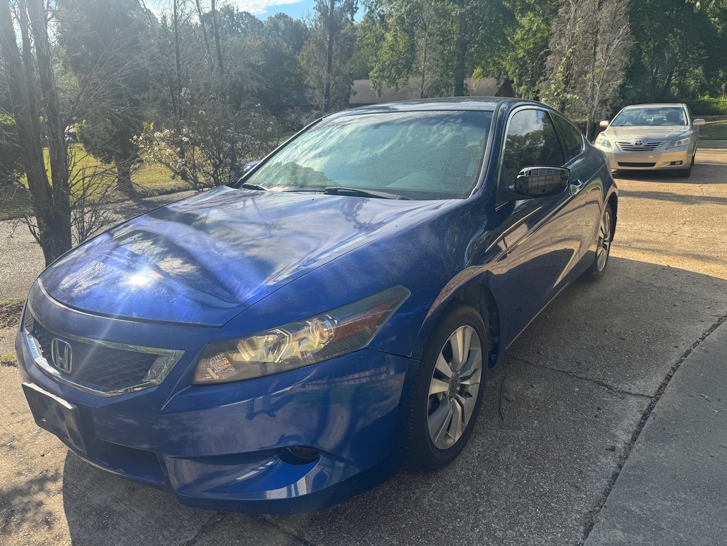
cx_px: 364
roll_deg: +0.6
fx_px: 504
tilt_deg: -18.0
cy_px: 273
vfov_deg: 56.8
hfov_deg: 71.6
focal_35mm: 24
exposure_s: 1/2105
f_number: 1.78
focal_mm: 6.76
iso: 80
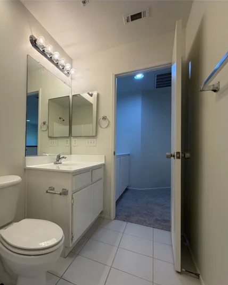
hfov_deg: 67.9
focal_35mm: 19
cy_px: 148
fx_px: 160
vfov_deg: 83.2
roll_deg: -0.3
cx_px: 67
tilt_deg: +0.2
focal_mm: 2.22
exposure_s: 1/120
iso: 125
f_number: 2.2
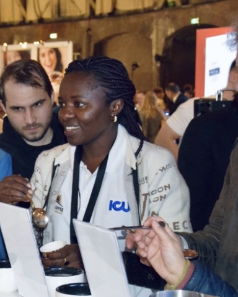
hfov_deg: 17.3
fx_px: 775
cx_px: 37
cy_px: 194
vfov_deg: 21.7
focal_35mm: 88
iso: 3200
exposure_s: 1/60
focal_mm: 30
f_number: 4.2
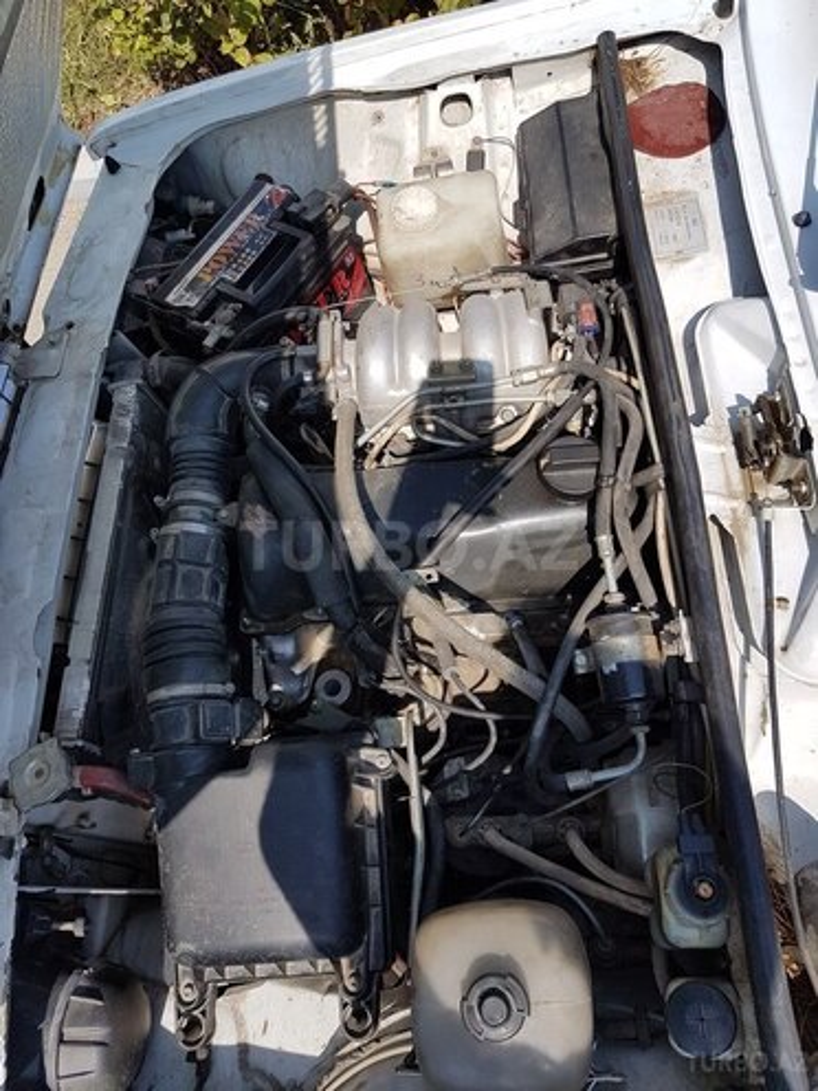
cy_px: 546
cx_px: 409
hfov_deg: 53.1
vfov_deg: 67.3
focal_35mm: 26
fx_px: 819
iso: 40
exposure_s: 1/2456
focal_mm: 4.2
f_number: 1.7
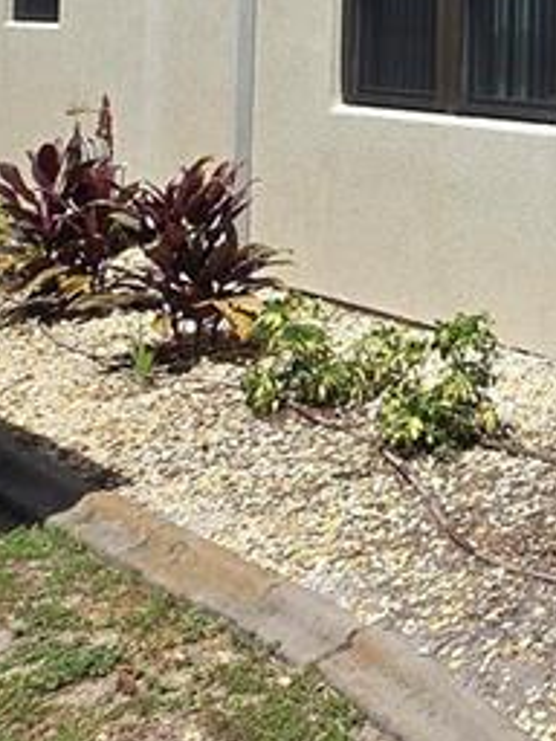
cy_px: -101
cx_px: 1129
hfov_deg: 17.1
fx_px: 1306
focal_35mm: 61
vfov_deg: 28.4
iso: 25
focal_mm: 1.7
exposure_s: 1/1538
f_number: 2.2
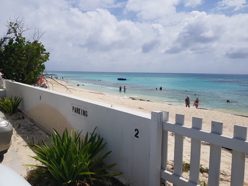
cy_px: 93
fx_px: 186
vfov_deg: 53.0
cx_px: 124
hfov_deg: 67.3
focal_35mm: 26
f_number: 1.7
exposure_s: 1/6096
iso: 40
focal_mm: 4.2
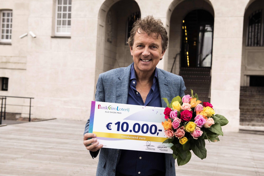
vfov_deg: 26.0
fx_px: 381
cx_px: 132
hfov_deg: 38.2
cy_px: 88
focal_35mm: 52
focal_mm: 52
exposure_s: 1/320
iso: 400
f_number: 5.6
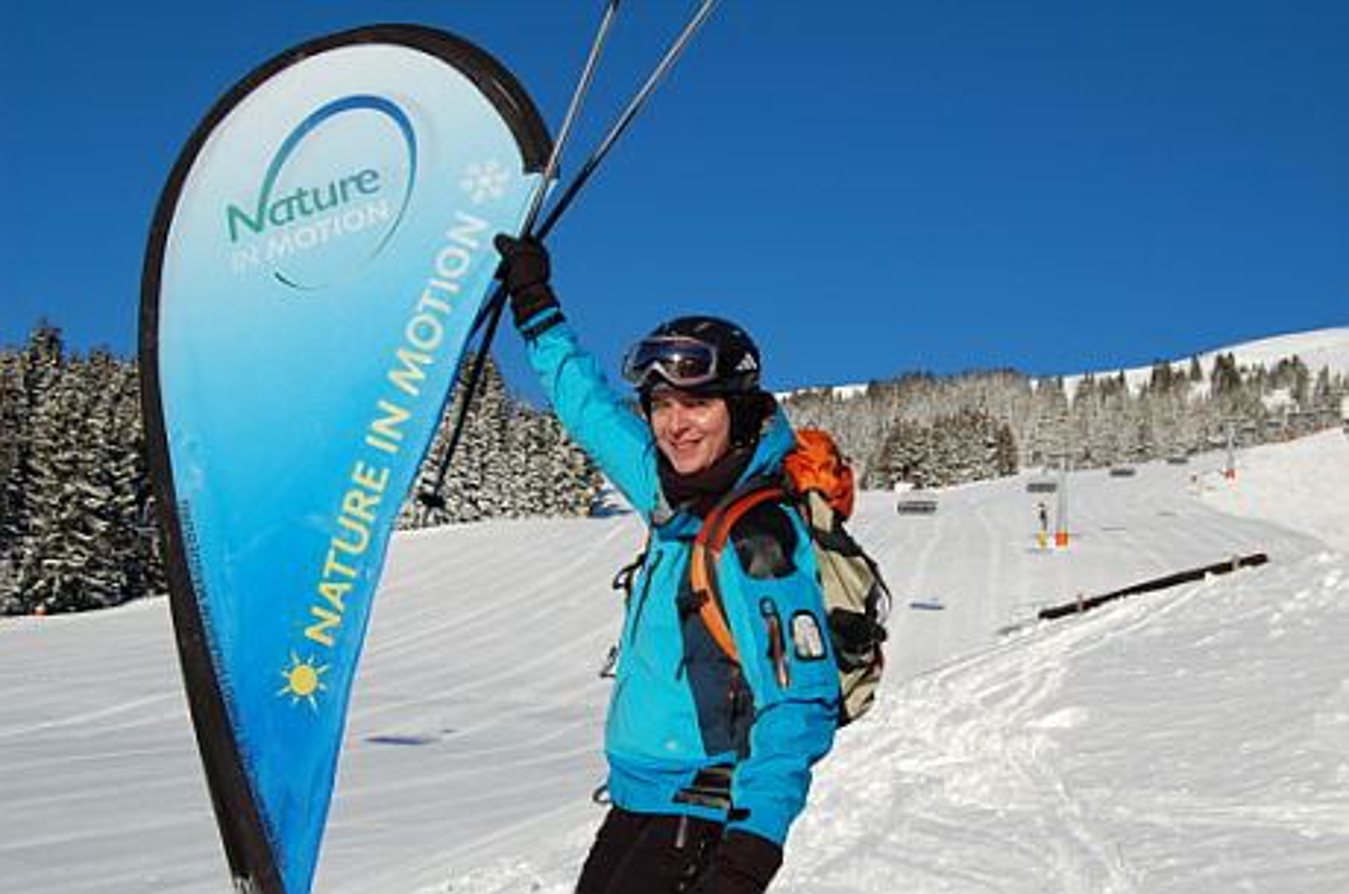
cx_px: 674
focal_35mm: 46
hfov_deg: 42.4
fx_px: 1739
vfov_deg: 28.8
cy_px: 447
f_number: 11
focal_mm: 31
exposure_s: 1/400
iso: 200
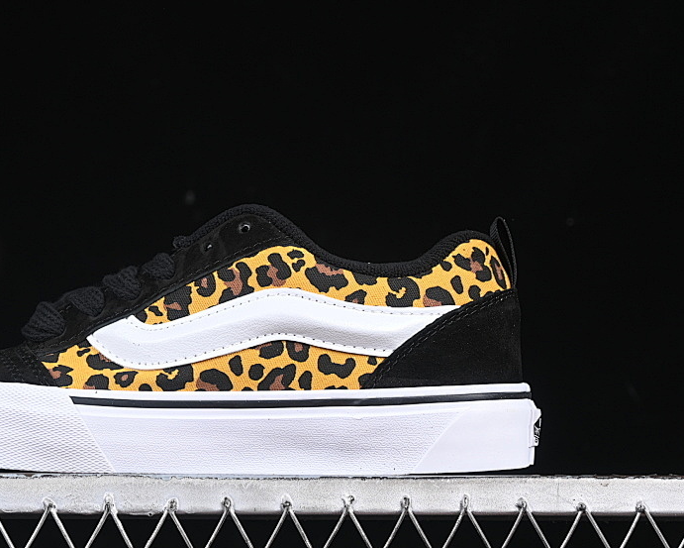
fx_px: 2227
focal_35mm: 110
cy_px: 254
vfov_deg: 14.0
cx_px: 198
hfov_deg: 17.4
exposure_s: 1/60
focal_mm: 50
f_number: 6.3
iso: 160
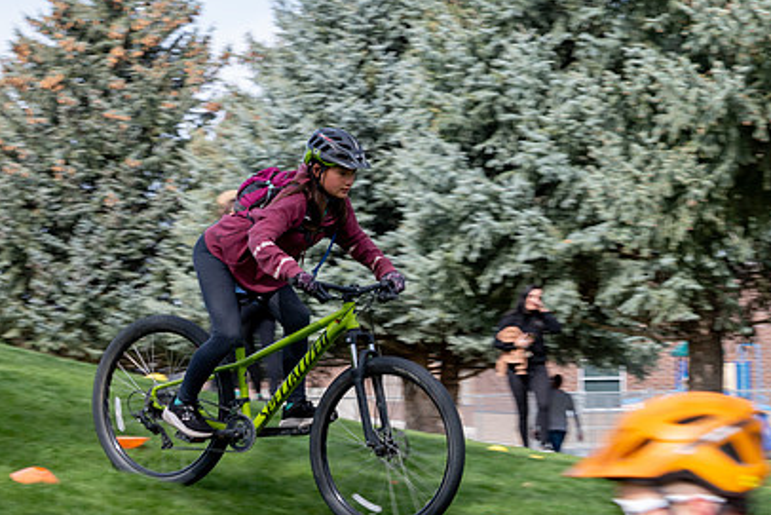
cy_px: 280
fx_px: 3299
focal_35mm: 154
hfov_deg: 13.3
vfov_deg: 8.9
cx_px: 537
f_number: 10
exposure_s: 1/160
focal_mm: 70
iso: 200
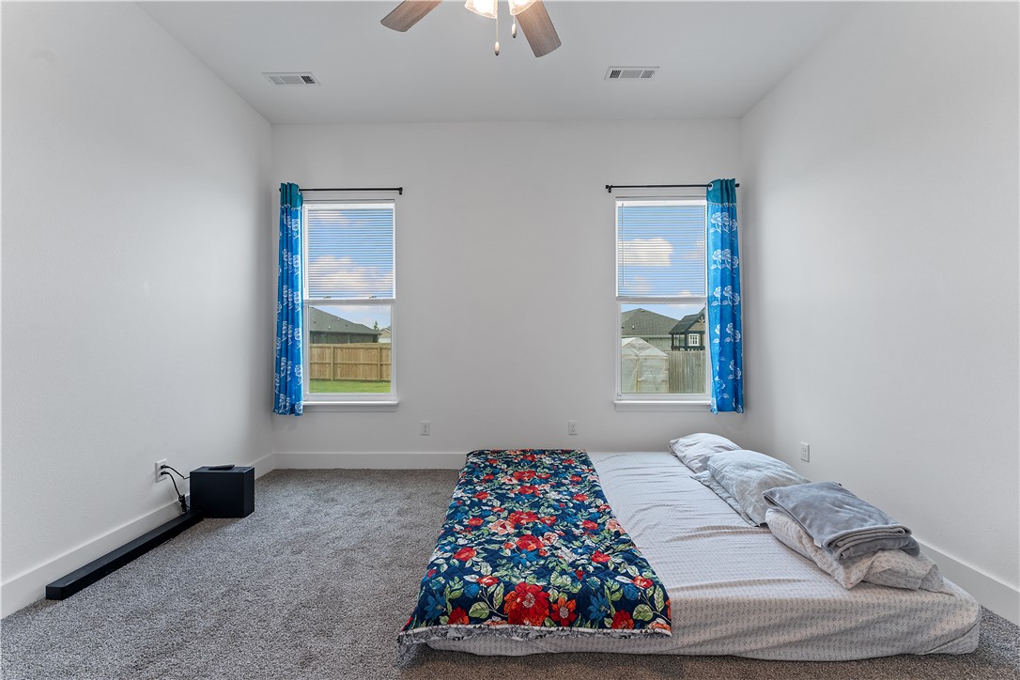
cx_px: 510
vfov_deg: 81.2
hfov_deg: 104.3
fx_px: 397
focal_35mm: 14
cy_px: 340
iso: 800
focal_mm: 14
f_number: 8
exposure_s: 1/25
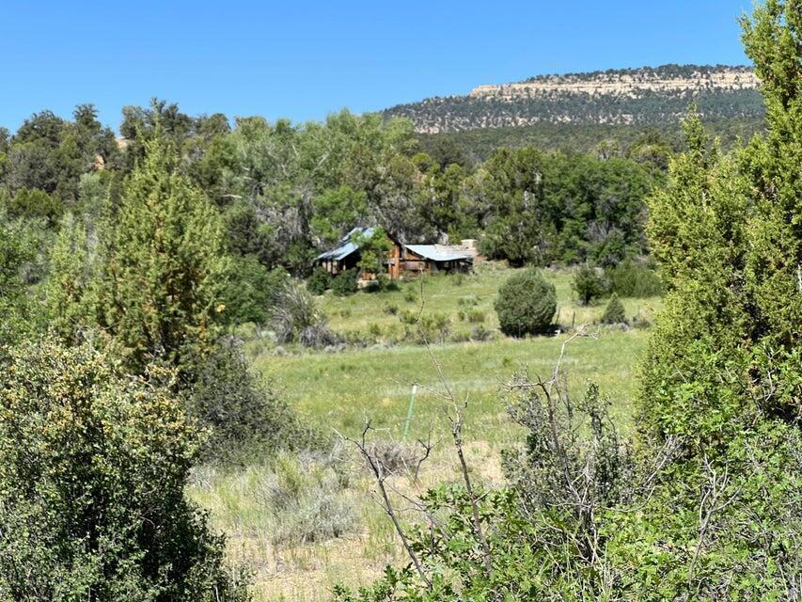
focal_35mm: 77
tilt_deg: -0.4
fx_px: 1784
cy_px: 301
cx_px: 401
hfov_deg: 25.3
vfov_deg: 19.1
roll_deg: +1.8
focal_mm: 9
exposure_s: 1/589
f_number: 2.8
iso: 32
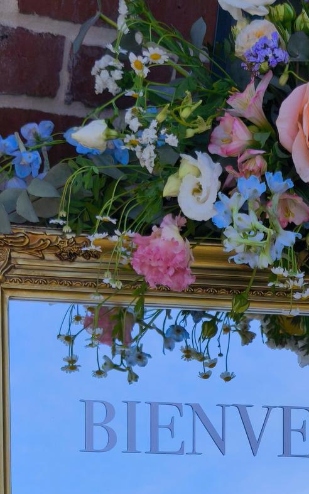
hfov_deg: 11.0
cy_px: 593
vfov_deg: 16.8
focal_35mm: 119
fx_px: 1603
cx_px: 251
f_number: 1.6
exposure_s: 1/1674
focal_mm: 6.57
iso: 50
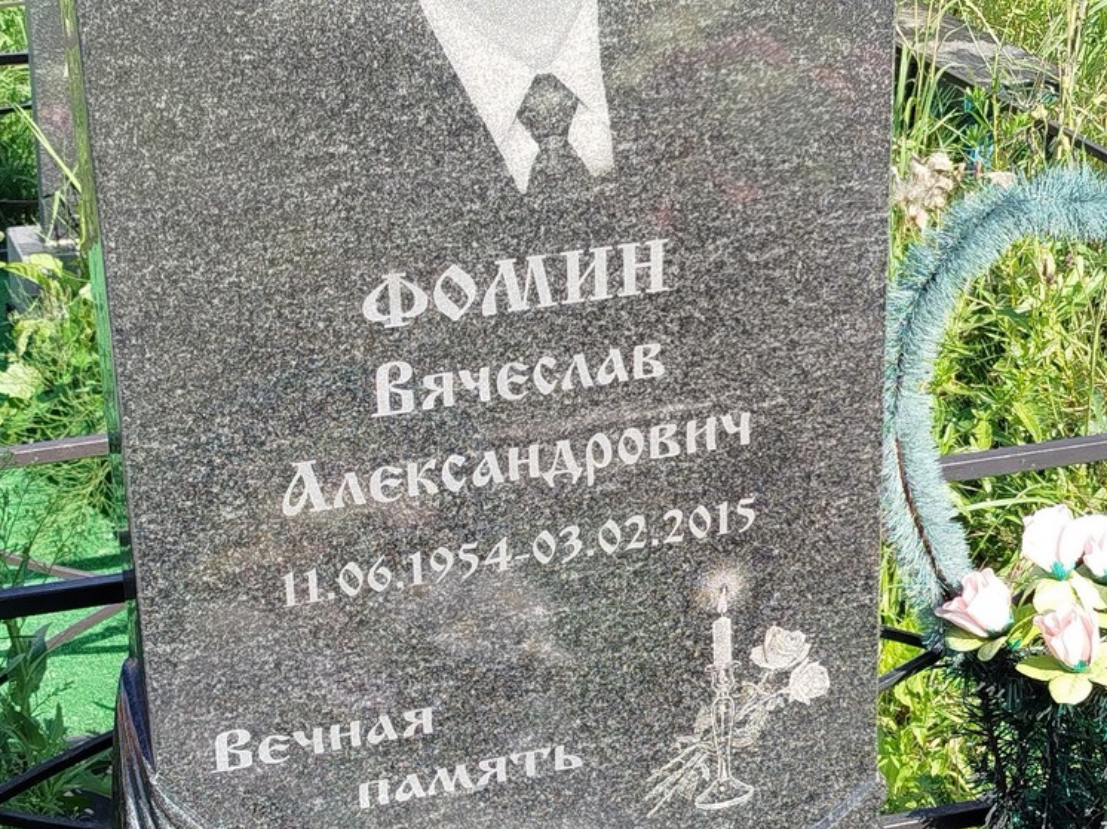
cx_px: 534
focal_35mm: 74
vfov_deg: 19.9
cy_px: 436
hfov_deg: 26.3
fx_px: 2366
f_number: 1.7
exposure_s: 1/341
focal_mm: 5.31
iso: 50
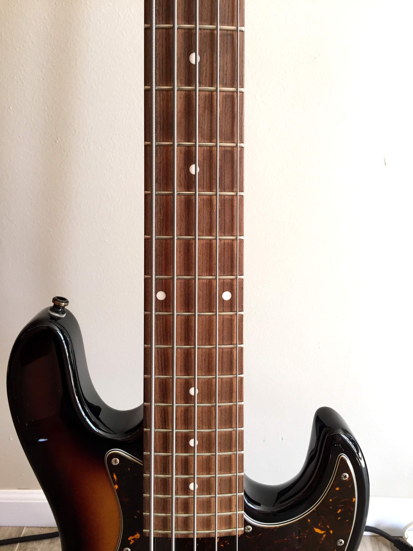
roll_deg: +1.3
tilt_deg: -24.9
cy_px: 276
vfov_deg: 61.7
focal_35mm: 29
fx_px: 461
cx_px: 206
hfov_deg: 48.2
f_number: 2.2
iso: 80
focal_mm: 4.15
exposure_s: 1/30
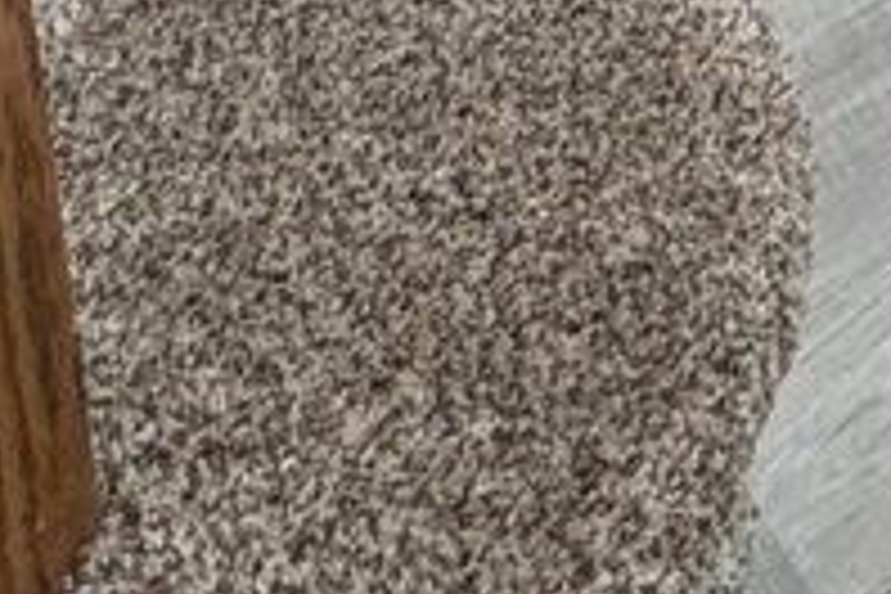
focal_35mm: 106
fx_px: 2623
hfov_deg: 15.9
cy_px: -1652
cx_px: 1678
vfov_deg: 8.4
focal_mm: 2.22
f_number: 2.2
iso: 80
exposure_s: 1/120
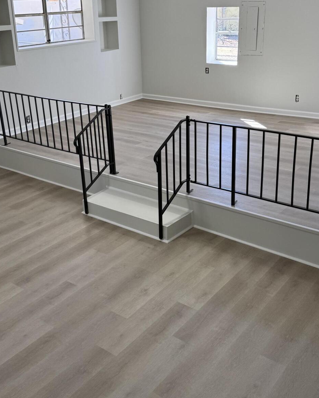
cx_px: 148
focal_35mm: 40
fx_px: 472
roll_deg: +3.3
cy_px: 161
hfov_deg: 37.3
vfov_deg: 45.6
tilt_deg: -18.1
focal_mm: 6.76
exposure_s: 1/170
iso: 100
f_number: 1.78
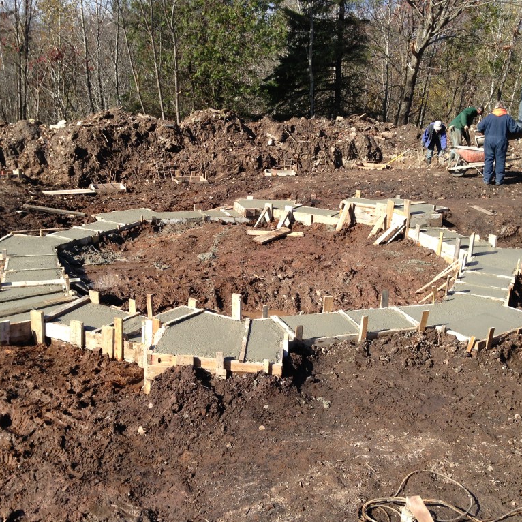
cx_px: 224
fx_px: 665
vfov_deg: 42.8
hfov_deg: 42.7
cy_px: 261
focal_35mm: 39
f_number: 2.4
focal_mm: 4.13
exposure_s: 1/834
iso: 50
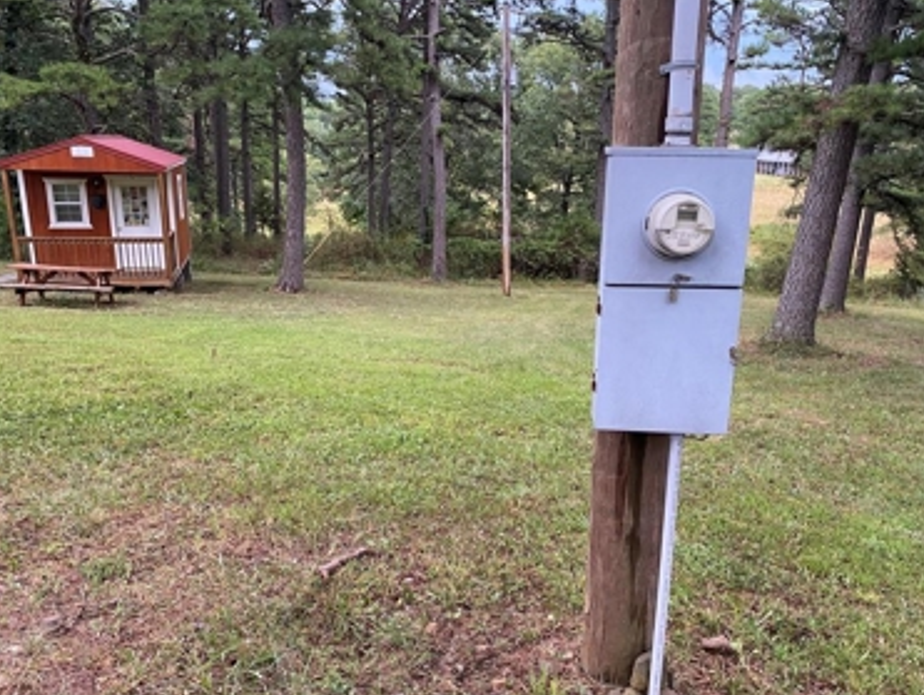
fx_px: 748
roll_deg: -1.3
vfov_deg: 49.8
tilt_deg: -15.7
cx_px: 486
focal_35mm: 28
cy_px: 354
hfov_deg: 63.4
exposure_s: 1/60
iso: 250
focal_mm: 4.25
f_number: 1.8
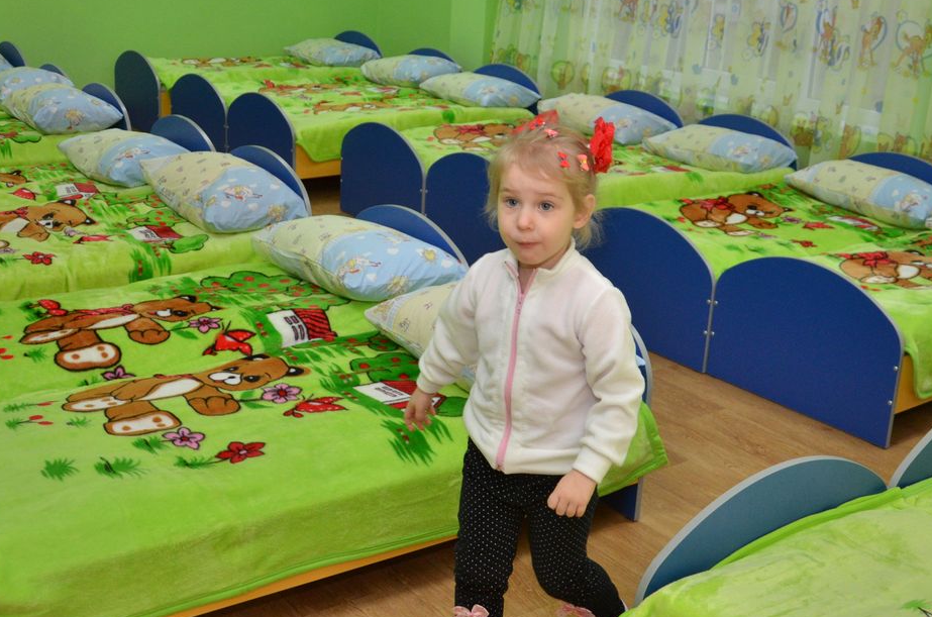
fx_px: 1234
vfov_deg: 28.1
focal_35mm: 48
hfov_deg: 41.4
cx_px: 486
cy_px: 275
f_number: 3.8
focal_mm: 21
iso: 800
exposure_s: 1/200
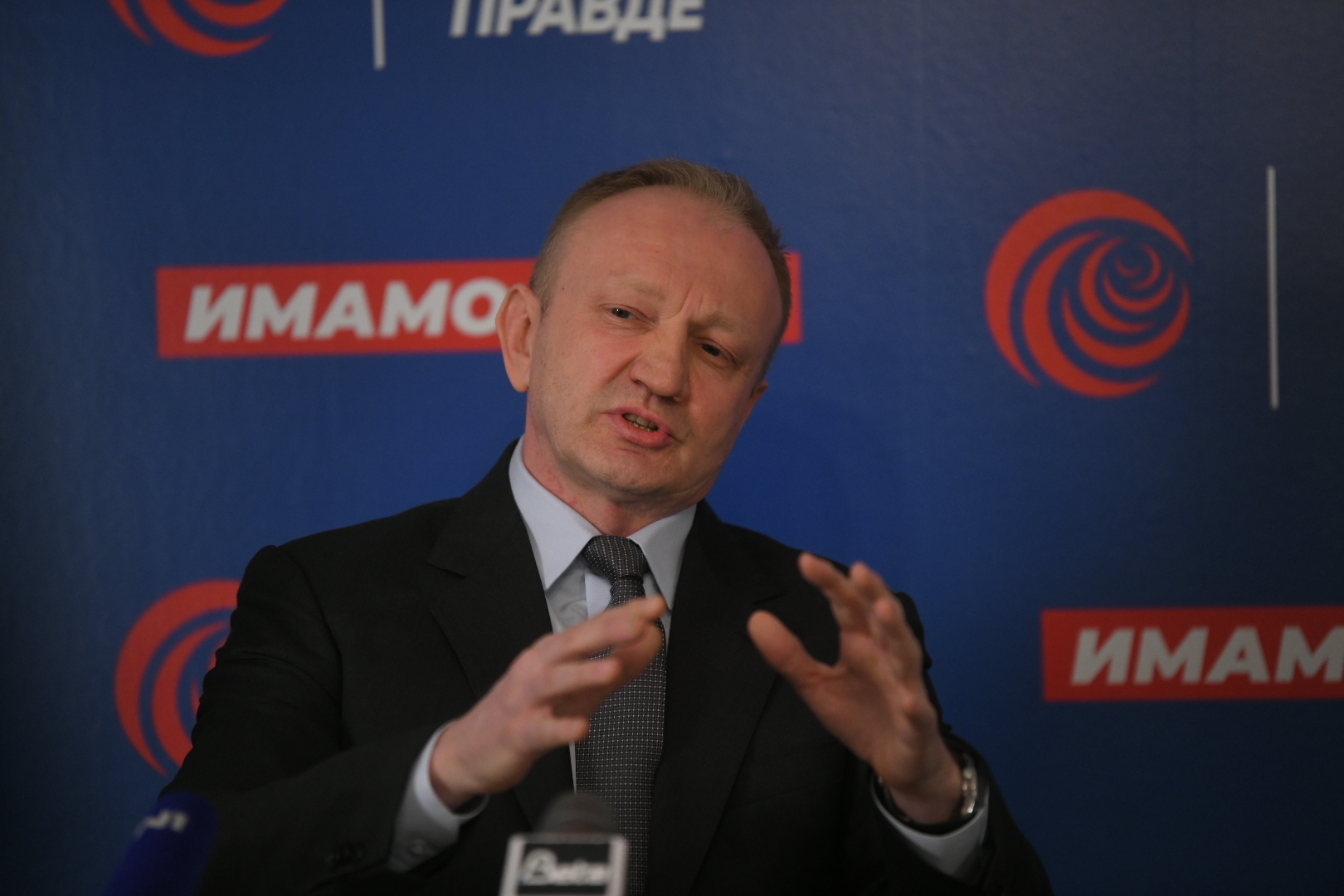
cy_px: 448
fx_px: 7466
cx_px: 672
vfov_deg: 6.9
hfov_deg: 10.3
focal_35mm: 200
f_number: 2.8
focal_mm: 200
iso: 2500
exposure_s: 1/320
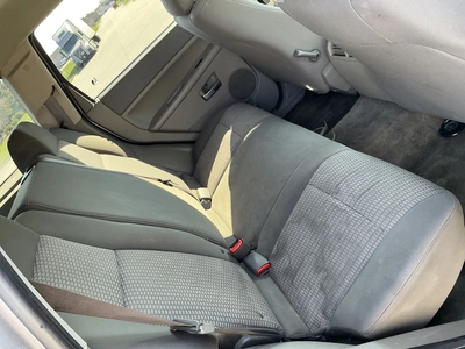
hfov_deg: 63.4
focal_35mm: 28
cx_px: 232
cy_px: 174
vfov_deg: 49.7
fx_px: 376
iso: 64
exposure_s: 1/65
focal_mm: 3
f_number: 1.8
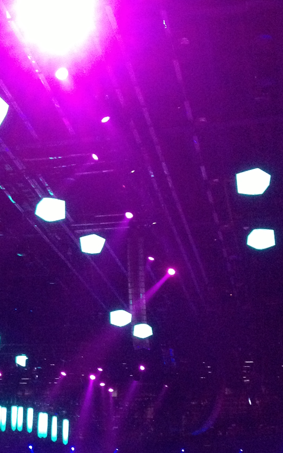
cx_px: 9
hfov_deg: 17.7
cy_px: 331
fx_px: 889
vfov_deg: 28.2
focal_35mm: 72
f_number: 2.4
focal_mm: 4.28
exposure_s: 1/17
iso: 400
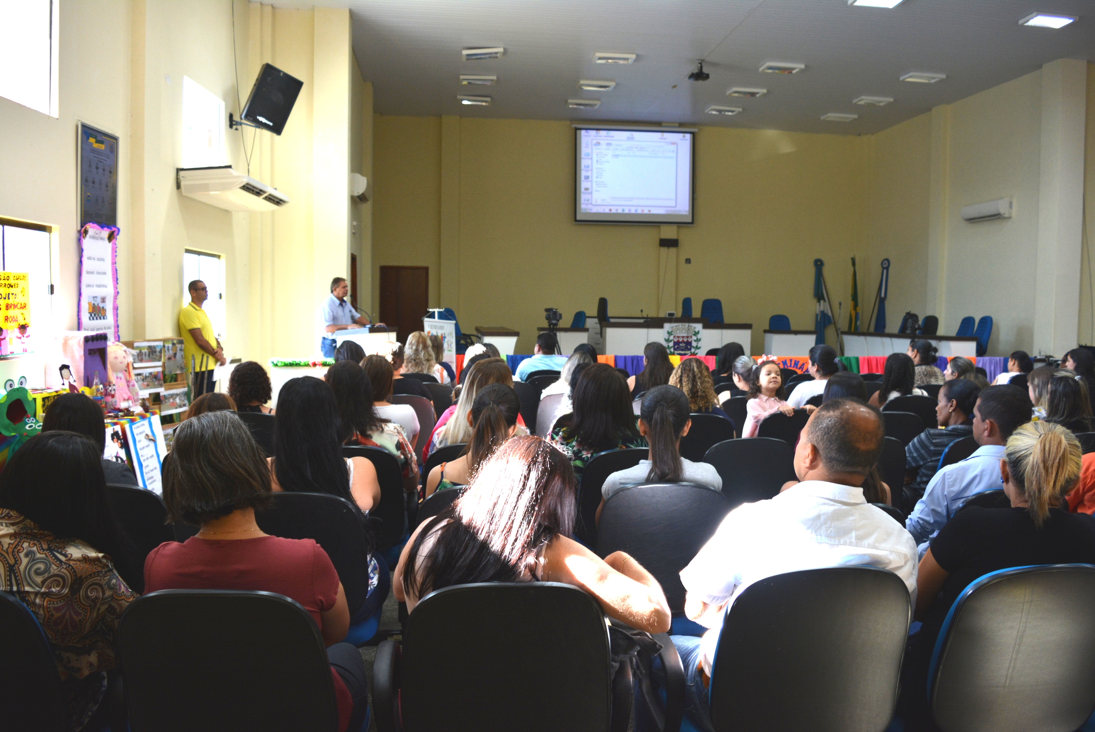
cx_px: 548
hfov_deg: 67.3
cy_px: 366
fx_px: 822
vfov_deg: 48.0
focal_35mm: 27
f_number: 4.5
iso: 400
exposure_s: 1/80
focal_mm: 18
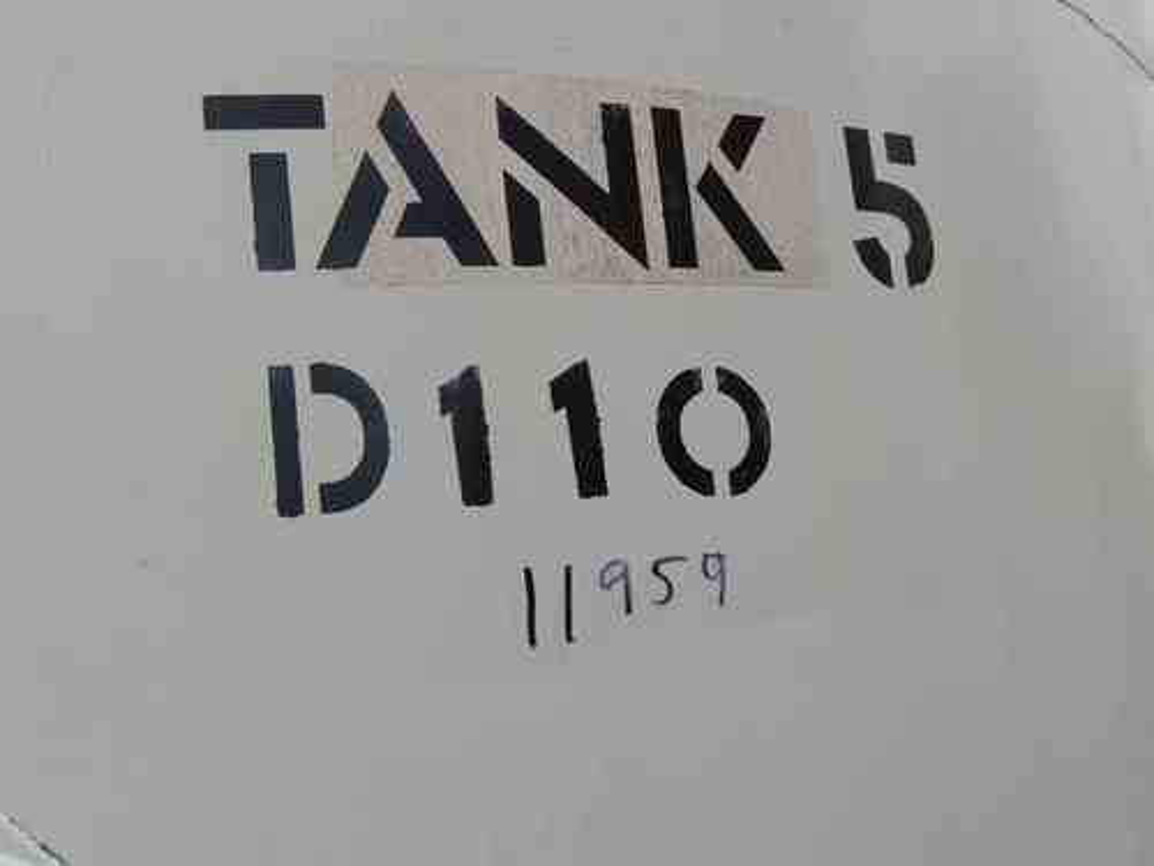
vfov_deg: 29.1
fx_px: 1667
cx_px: 577
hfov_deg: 38.2
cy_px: 433
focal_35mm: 50
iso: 100
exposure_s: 1/125
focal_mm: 8.9
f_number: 3.6
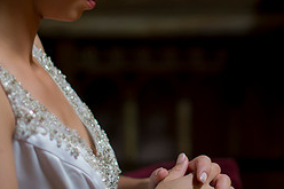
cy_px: 14
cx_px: 220
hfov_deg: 17.4
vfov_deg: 11.6
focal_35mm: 117
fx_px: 922
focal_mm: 50
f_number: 1.8
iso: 500
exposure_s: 1/80
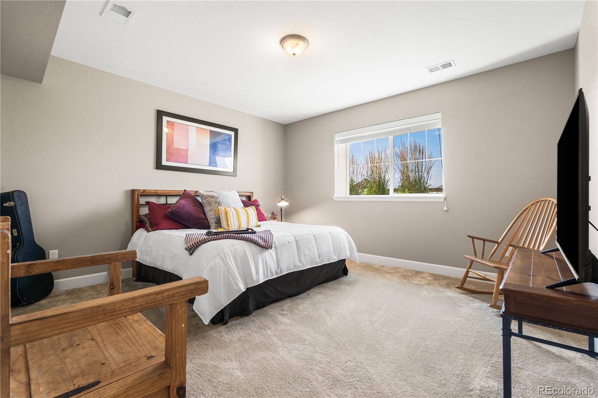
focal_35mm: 16
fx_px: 266
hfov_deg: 96.7
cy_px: 199
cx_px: 299
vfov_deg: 73.7
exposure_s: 1/3
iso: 160
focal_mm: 16
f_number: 8
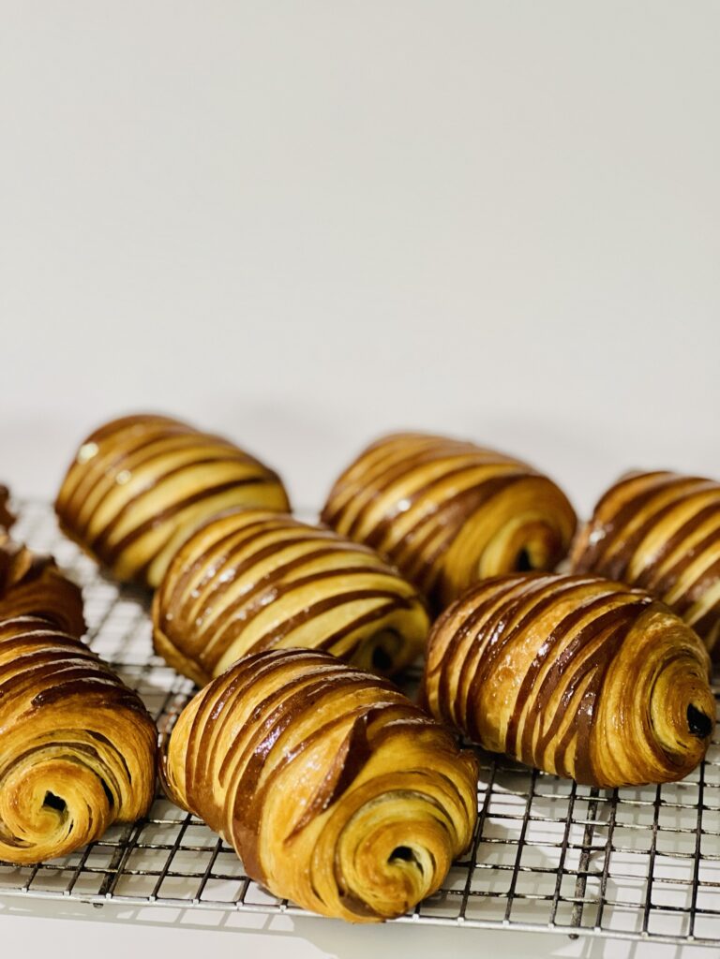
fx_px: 2135
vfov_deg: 25.3
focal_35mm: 77
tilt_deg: -21.9
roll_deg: +1.0
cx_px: 360
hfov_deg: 19.1
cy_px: 480
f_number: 2.8
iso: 320
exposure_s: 1/33
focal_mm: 9
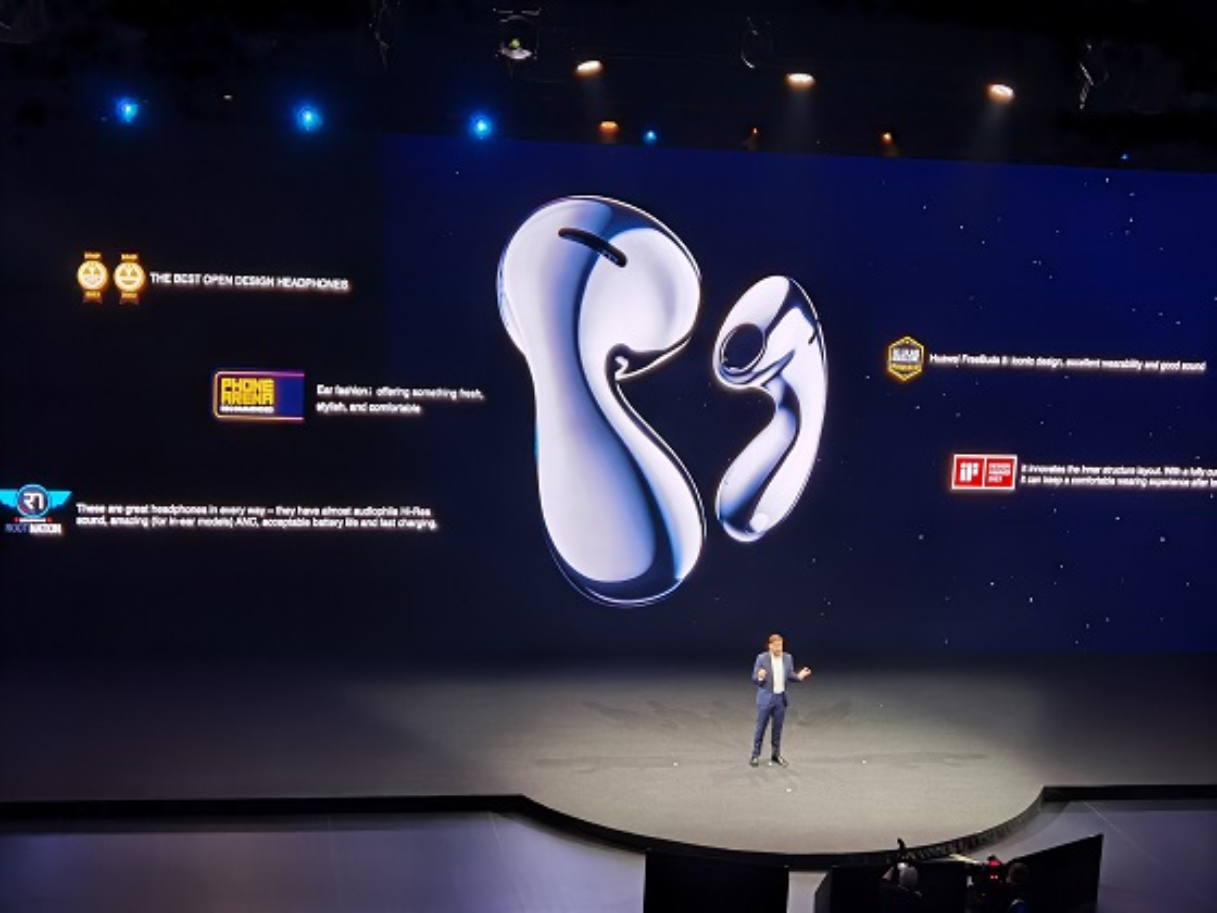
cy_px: 456
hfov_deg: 38.2
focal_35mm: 50
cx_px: 608
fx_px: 1758
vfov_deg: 29.1
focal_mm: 6.71
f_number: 1.9
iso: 80
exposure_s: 1/50
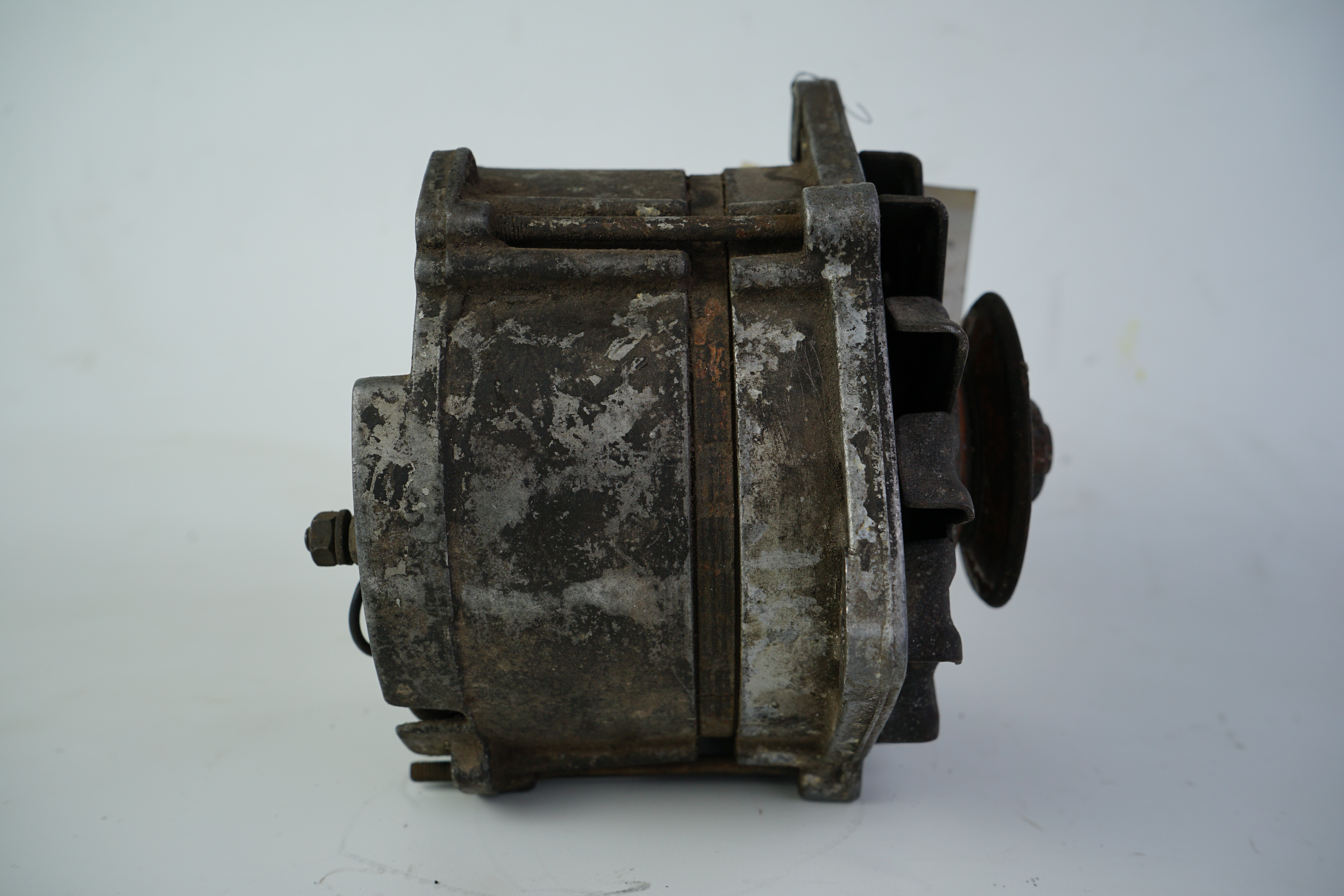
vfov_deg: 40.0
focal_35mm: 33
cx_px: 672
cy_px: 448
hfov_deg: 57.2
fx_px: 1232
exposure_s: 1/160
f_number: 8
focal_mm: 33
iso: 200
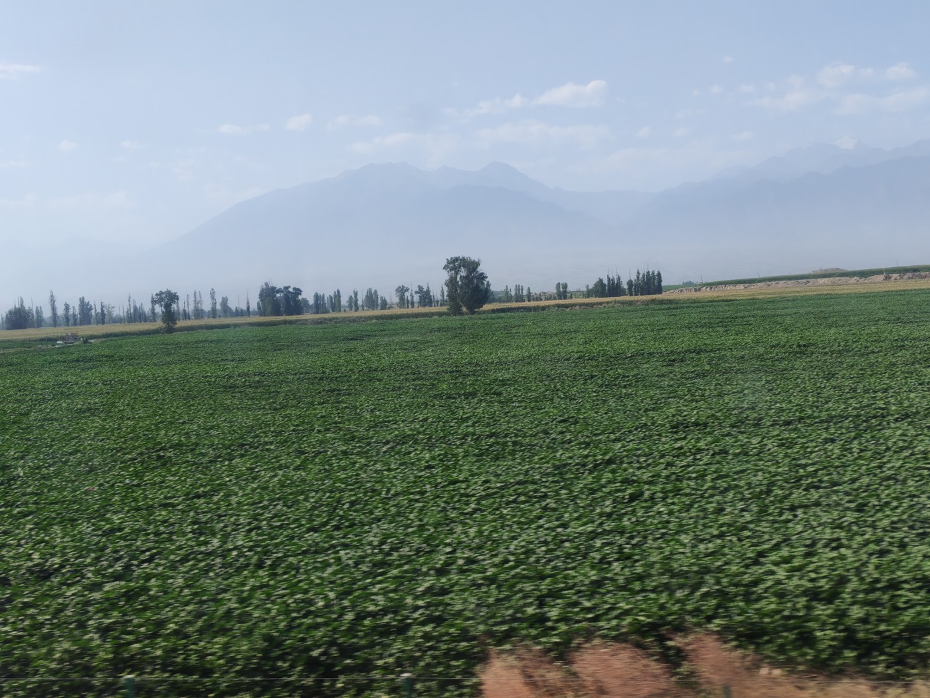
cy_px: 349
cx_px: 465
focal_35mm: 54
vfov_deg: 27.0
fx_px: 1451
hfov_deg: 35.5
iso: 50
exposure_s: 1/360
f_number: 1.95
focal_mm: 5.52
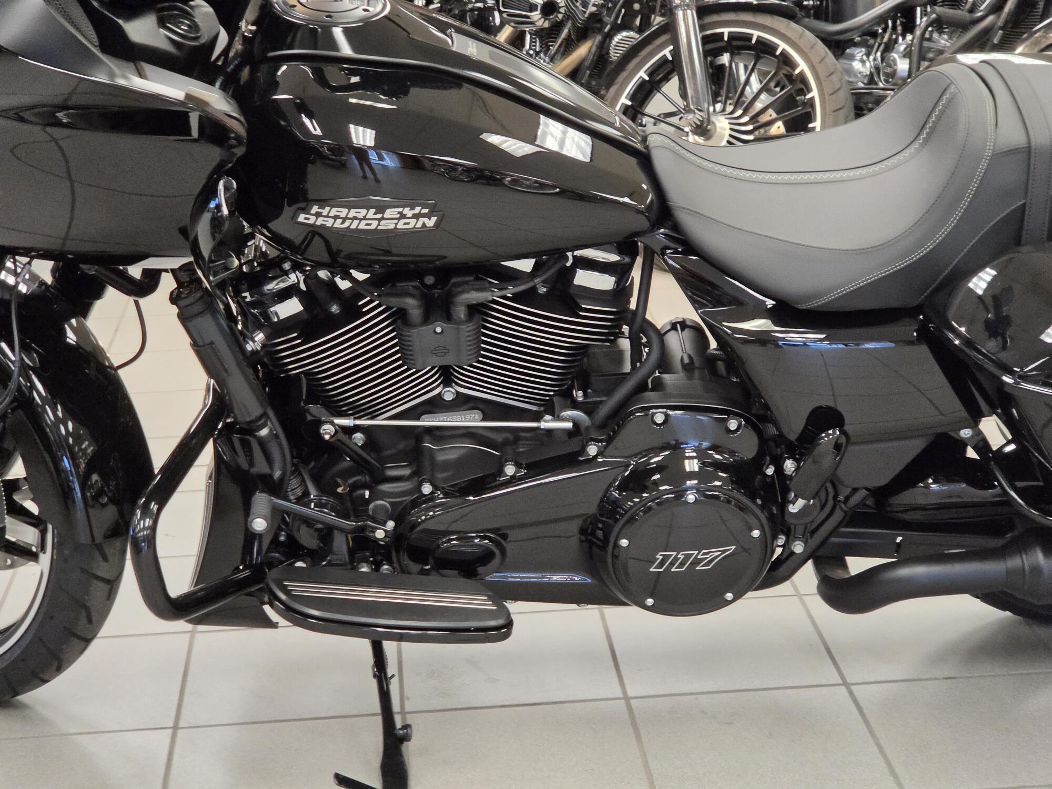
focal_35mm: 69
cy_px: 394
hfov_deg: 28.2
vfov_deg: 21.3
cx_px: 526
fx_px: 2097
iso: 320
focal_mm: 7
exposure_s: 1/60
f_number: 2.4
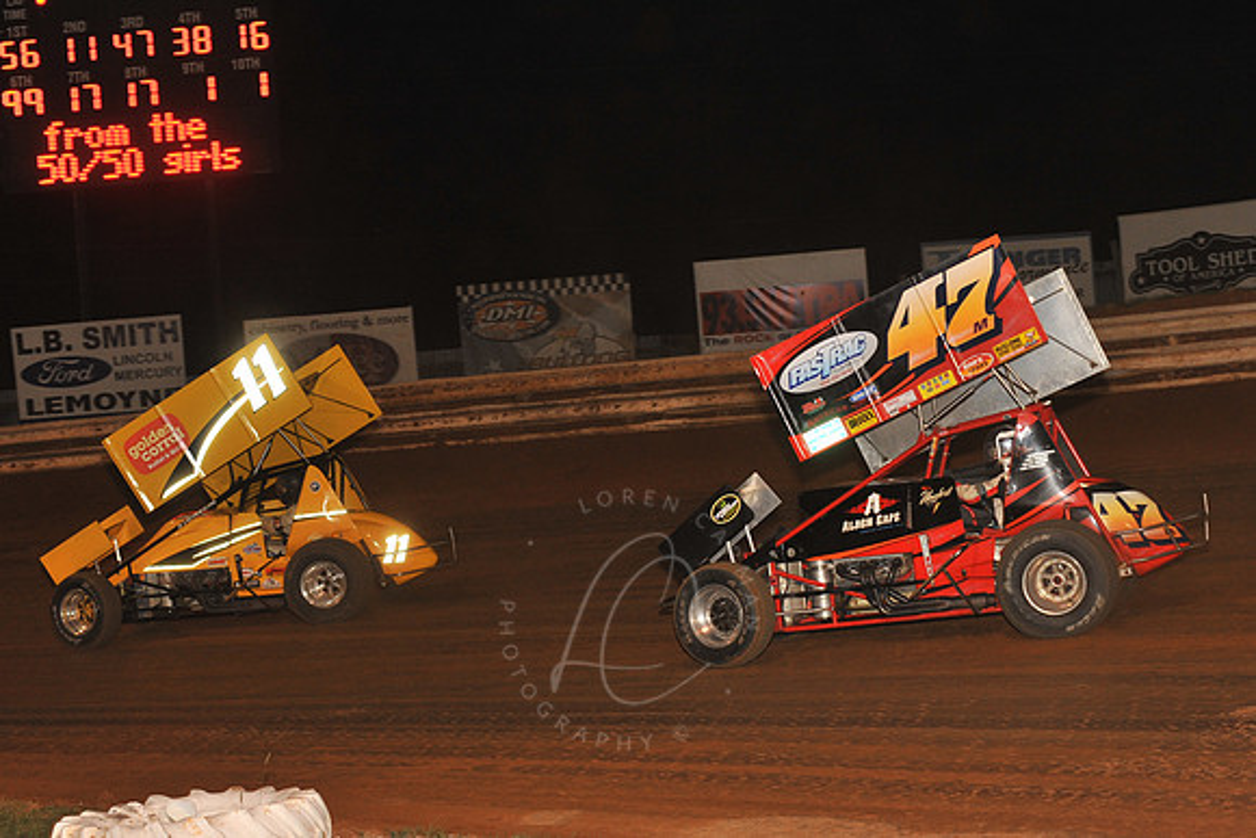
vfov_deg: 17.1
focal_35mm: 80
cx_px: 628
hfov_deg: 25.4
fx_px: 2792
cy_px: 419
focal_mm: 80
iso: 800
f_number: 6.3
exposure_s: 1/320
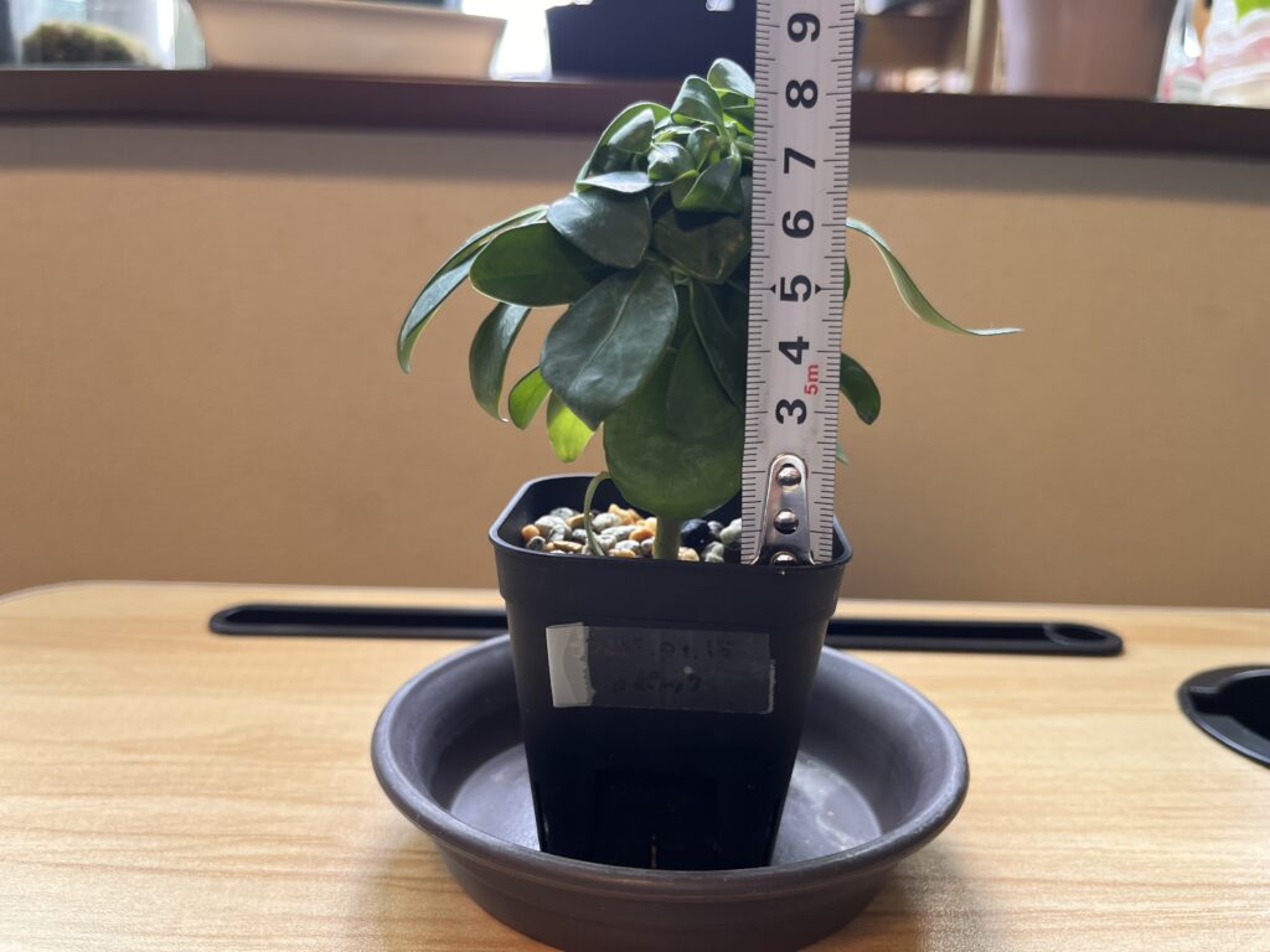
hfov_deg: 67.3
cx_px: 635
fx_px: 954
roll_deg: -1.2
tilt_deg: -12.8
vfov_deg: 53.1
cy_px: 476
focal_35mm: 26
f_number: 1.6
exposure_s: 1/119
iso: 125
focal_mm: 5.1
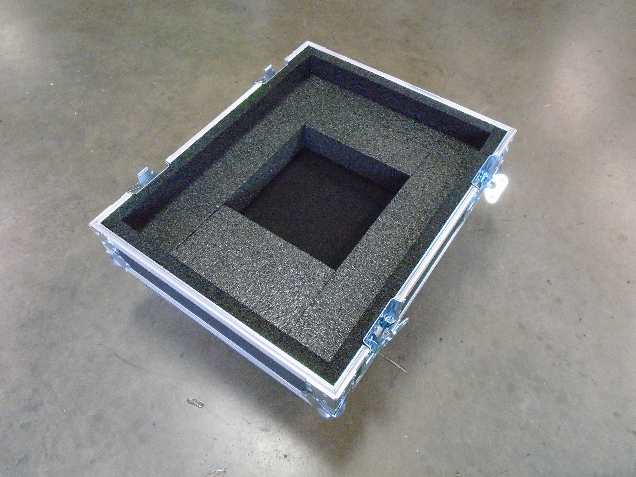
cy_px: 238
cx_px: 318
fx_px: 478
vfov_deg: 53.1
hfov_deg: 67.3
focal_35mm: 26
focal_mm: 4.6
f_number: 3.2
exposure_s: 1/60
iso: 800
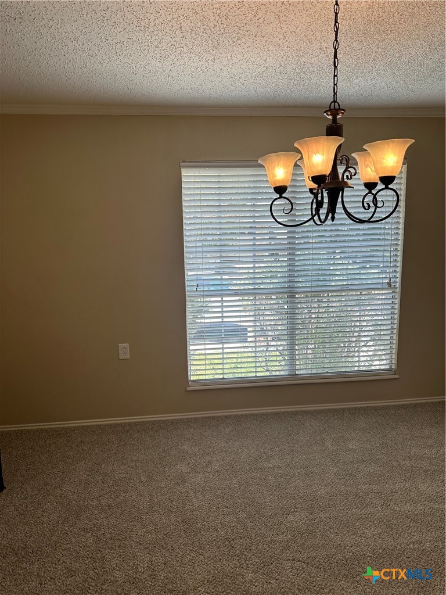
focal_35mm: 24
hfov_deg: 56.8
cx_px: 223
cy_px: 298
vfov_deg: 71.6
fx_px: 412
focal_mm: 6.86
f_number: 1.78
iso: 80
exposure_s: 1/325
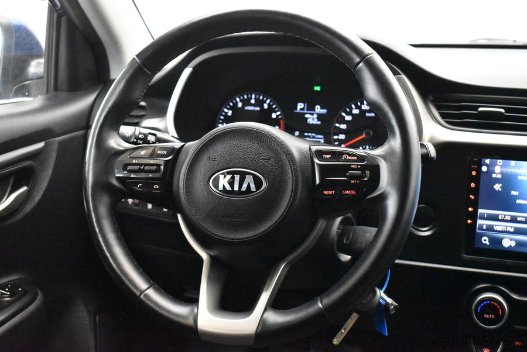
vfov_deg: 28.1
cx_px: 264
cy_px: 176
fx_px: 703
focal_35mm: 48
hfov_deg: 41.1
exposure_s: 1/50
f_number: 4.5
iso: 12800
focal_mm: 32
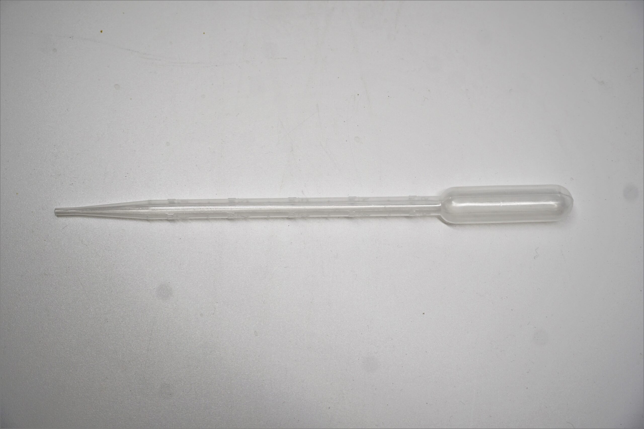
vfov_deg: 21.1
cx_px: 322
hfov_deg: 31.2
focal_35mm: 64
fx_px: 1154
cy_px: 214
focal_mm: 43
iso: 400
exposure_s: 1/125
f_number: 5.6
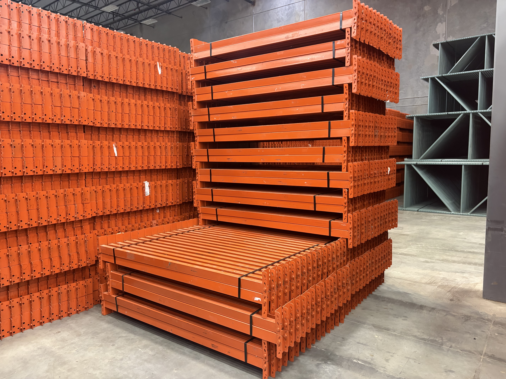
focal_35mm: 26
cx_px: 253
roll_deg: +1.1
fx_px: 380
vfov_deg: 53.1
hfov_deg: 67.3
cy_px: 190
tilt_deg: -6.5
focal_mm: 5.96
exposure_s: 1/60
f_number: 1.6
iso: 250
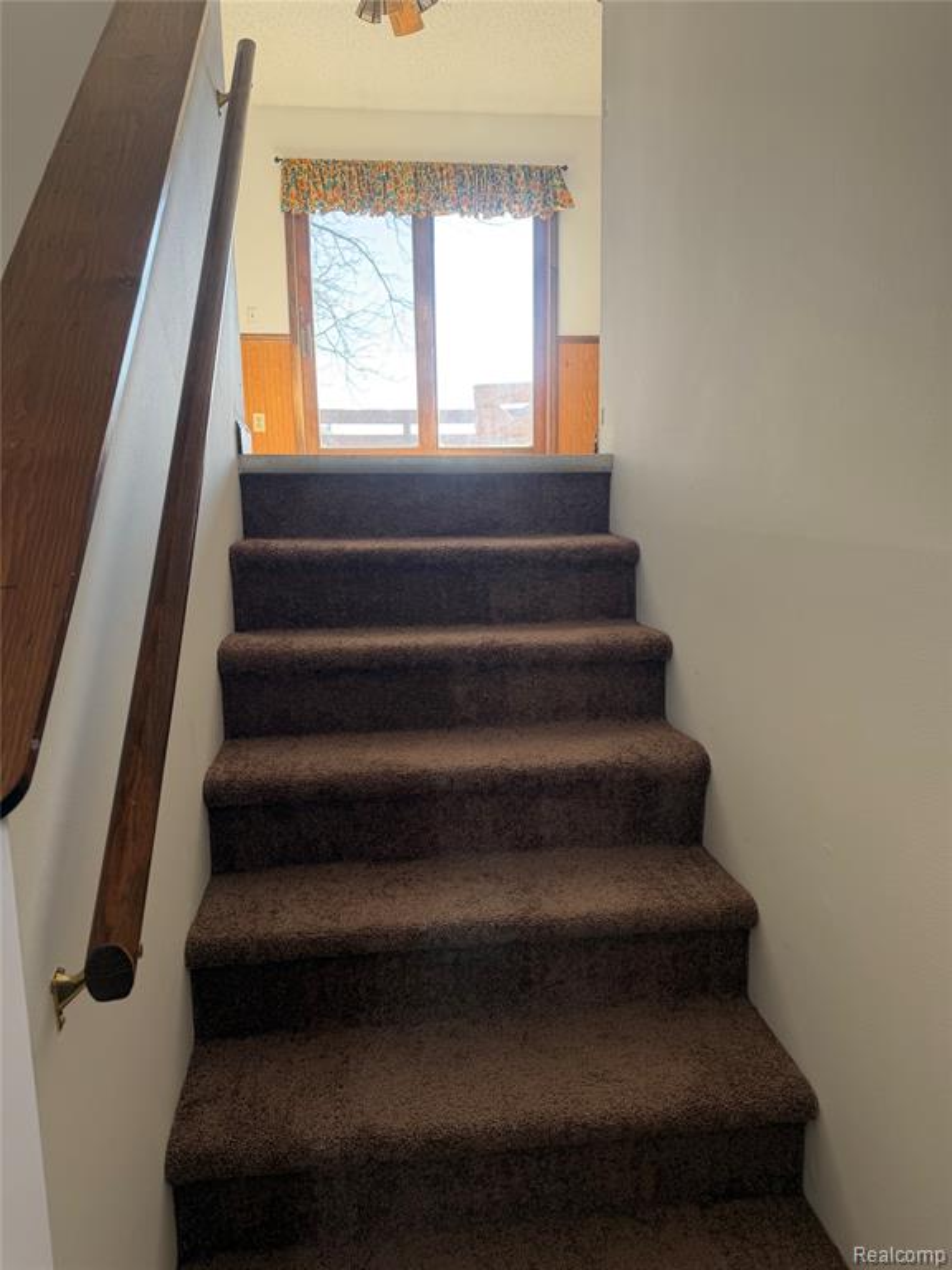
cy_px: 635
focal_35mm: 24
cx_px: 476
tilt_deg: -9.3
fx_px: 880
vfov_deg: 71.6
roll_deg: +0.8
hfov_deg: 56.8
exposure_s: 1/121
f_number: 1.78
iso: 80
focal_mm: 6.76
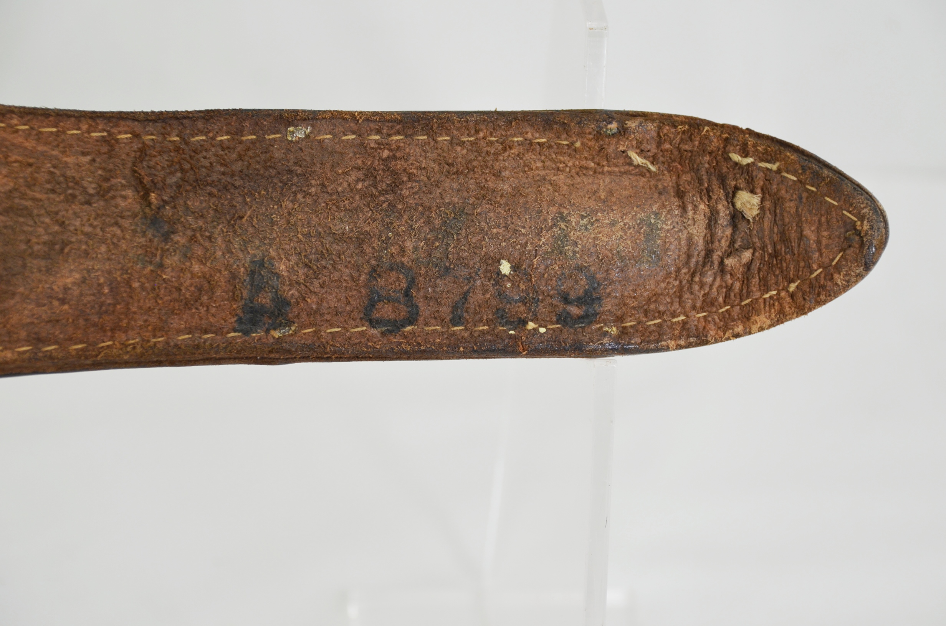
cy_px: 313
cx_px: 473
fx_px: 2753
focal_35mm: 105
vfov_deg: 13.0
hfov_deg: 19.5
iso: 400
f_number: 5.3
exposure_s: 1/250
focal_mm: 70
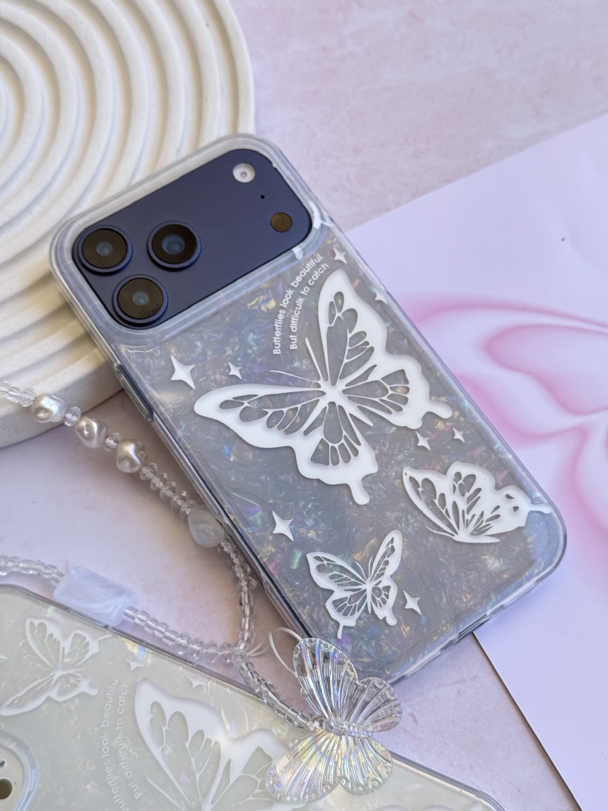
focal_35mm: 48
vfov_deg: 39.7
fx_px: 1124
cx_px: 304
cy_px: 406
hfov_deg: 30.3
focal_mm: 6.76
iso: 80
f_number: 1.78
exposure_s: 1/496
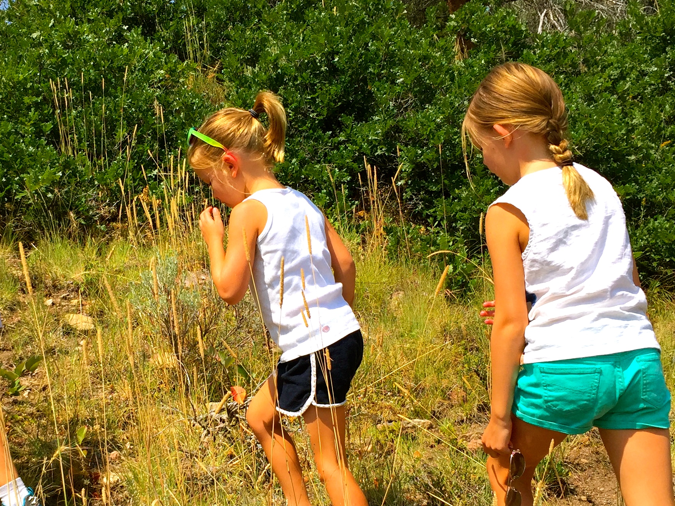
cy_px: 348
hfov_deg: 35.2
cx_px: 220
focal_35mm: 54
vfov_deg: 26.8
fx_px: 1053
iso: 32
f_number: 2.2
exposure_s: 1/1799
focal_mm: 4.15
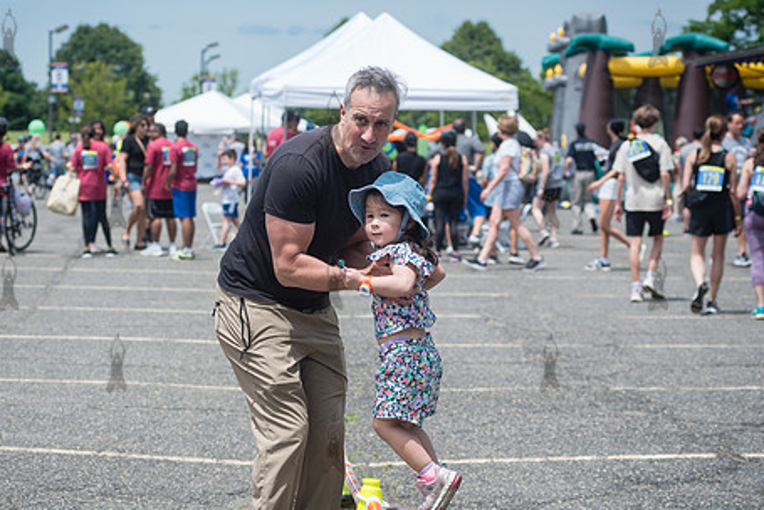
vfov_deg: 13.4
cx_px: 332
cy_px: 281
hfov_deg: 20.0
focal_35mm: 102
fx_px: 2166
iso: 250
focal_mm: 80
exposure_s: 1/1600
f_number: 4.5
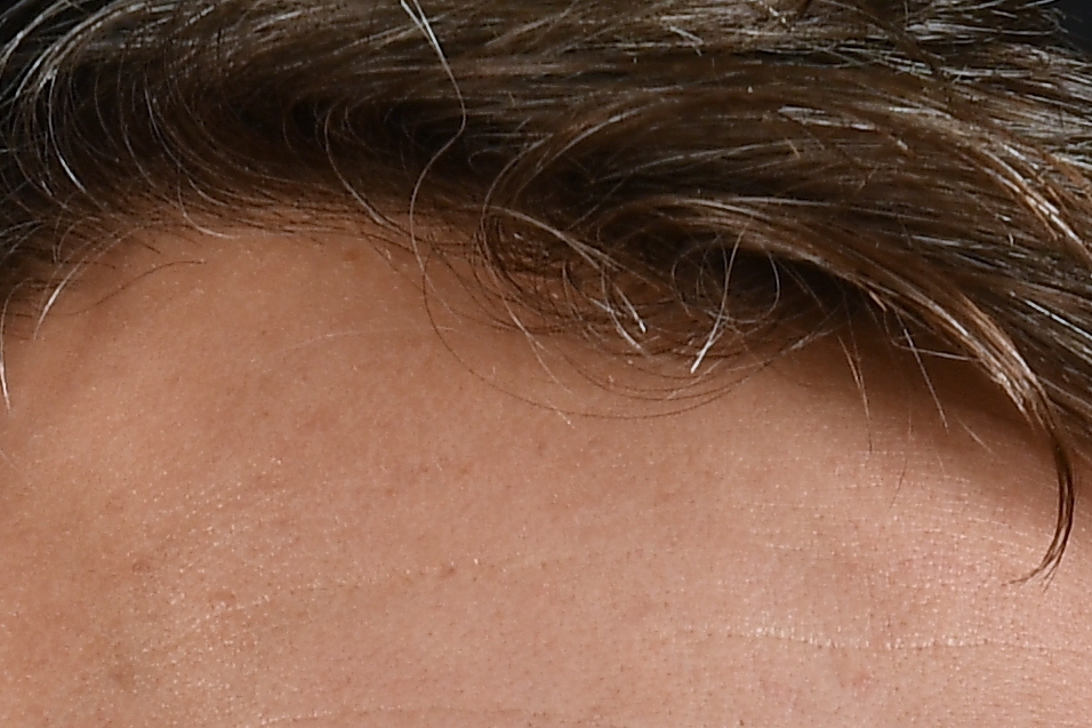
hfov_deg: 3.0
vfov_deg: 2.0
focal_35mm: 699
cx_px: 707
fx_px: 21198
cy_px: 1719
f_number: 10
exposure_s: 1/200
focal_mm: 80
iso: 160
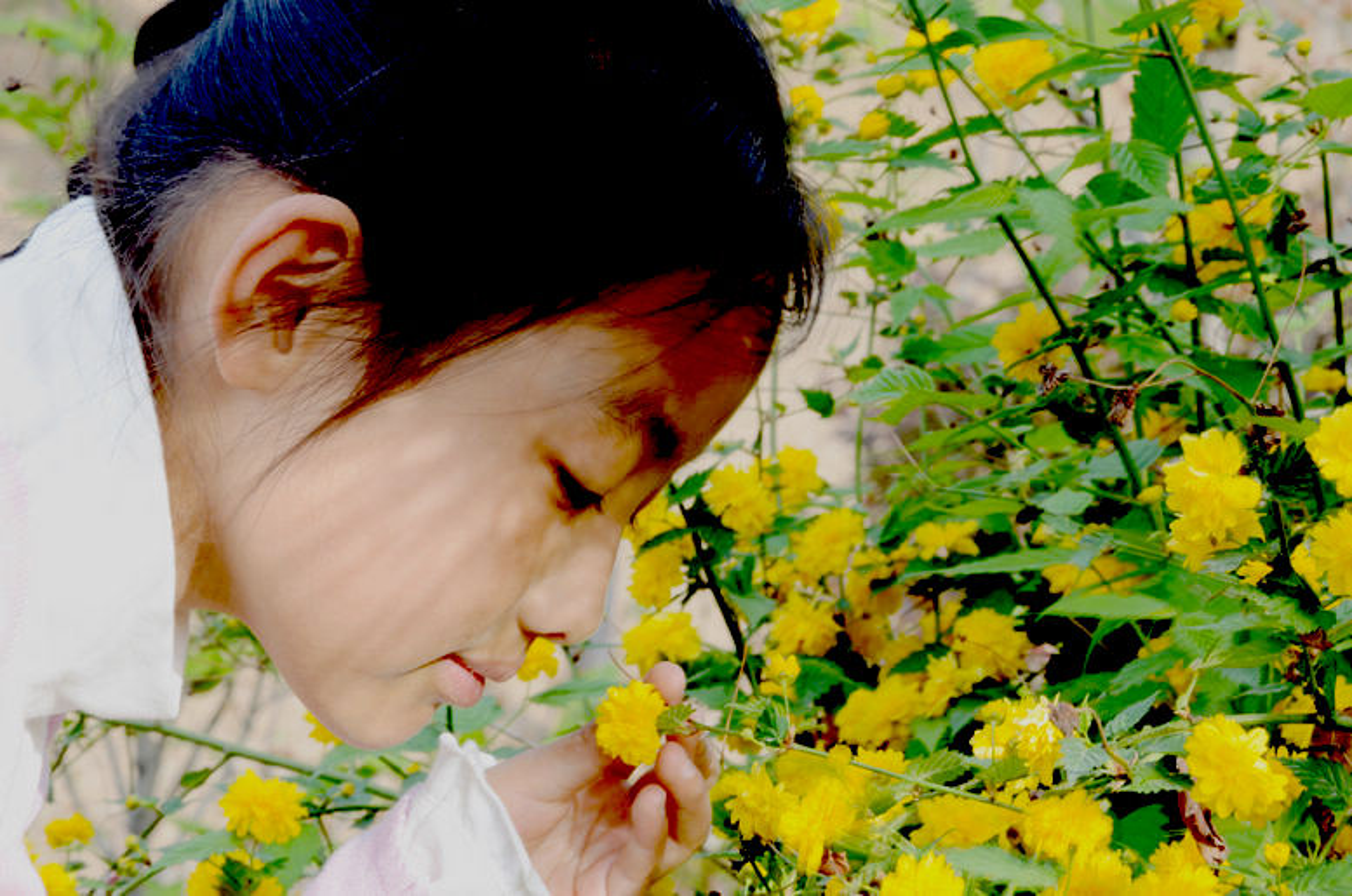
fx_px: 5061
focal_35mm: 135
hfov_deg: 15.2
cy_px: 448
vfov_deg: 10.1
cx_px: 676
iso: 100
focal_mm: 90
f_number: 16
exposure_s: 1/10
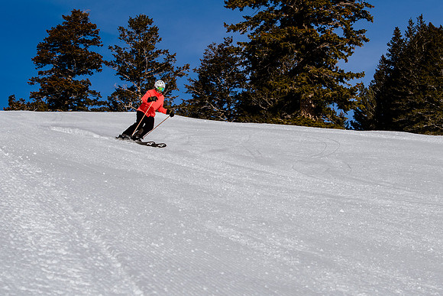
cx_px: 262
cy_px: 104
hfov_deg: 19.4
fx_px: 1293
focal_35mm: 105
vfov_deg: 13.0
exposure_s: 1/1000
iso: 160
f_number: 8
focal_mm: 50
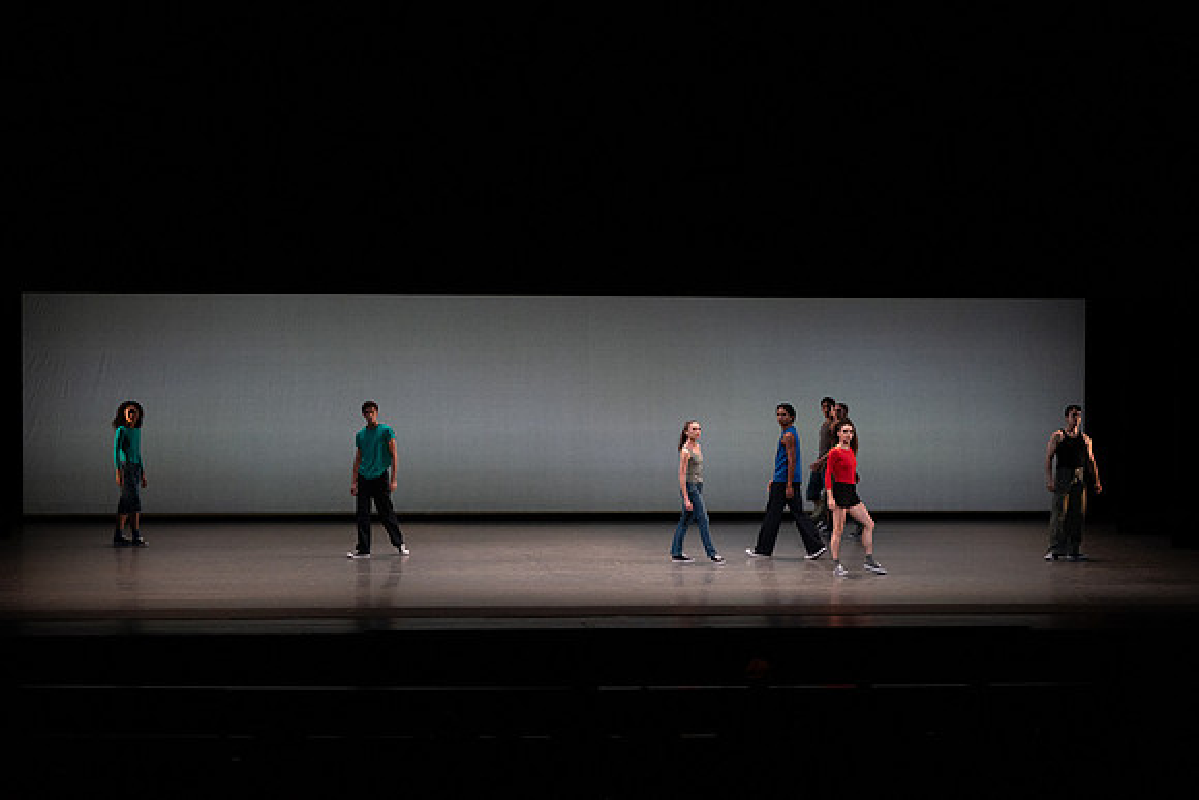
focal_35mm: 100
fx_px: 3331
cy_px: 400
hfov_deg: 20.4
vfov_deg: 13.7
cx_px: 600
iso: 5000
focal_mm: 100
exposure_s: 1/500
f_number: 9
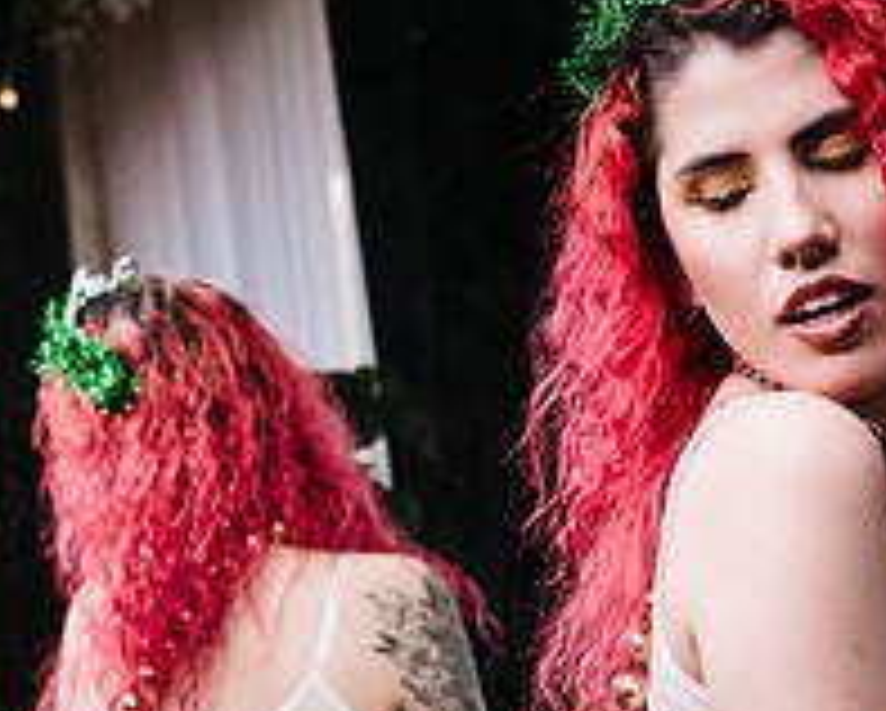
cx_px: 397
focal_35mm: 142
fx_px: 3727
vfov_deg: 10.9
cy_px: 528
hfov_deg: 13.6
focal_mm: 48
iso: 64
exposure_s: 1/160
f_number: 4.5
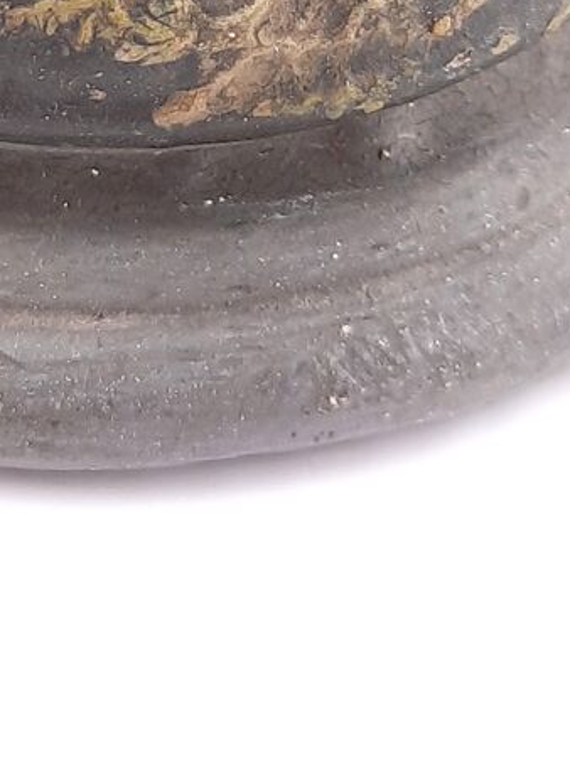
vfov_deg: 16.5
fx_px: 2435
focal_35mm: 111
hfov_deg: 13.3
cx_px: 186
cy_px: -308
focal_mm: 4.6
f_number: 2
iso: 32
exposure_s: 1/100
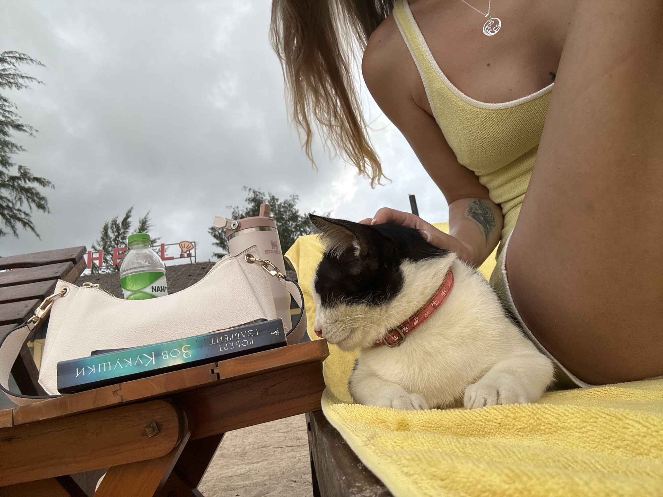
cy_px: 248
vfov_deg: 58.9
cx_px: 332
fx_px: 441
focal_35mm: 23
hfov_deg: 73.9
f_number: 1.9
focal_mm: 2.69
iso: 32
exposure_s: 1/121
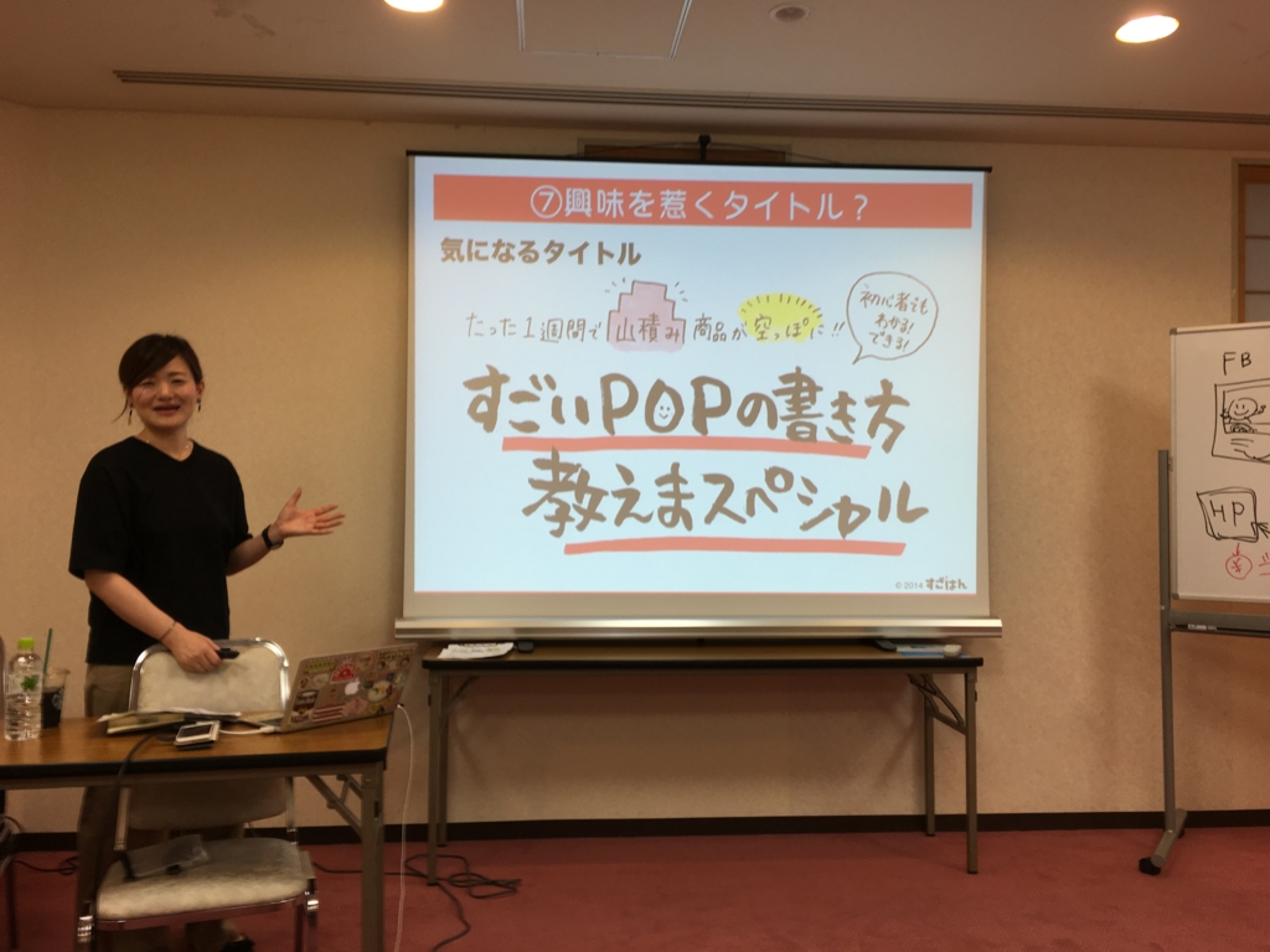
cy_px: 476
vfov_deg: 48.2
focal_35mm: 29
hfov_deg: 61.7
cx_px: 635
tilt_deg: +2.8
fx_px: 1064
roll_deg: -2.0
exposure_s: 1/60
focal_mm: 4.15
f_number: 2.2
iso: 25
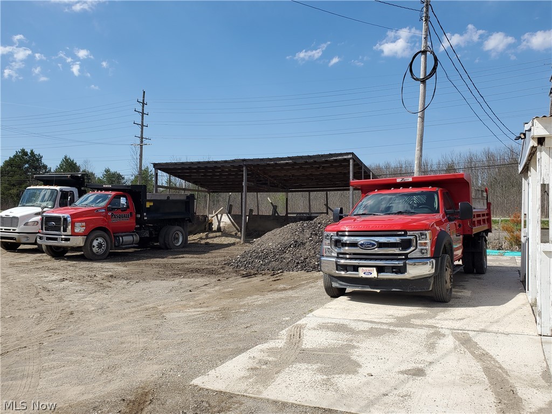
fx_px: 415
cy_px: 207
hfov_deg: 67.3
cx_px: 276
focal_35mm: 26
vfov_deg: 53.1
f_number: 2.4
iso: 50
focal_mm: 4.3
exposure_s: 1/1951
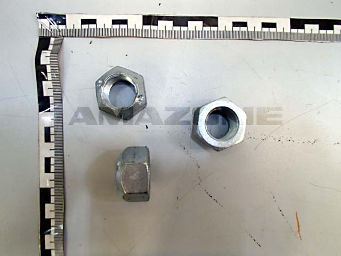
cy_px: 128
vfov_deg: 49.7
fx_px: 276
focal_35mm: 28
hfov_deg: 63.4
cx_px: 170
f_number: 3.9
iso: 320
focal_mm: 5
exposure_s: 1/30
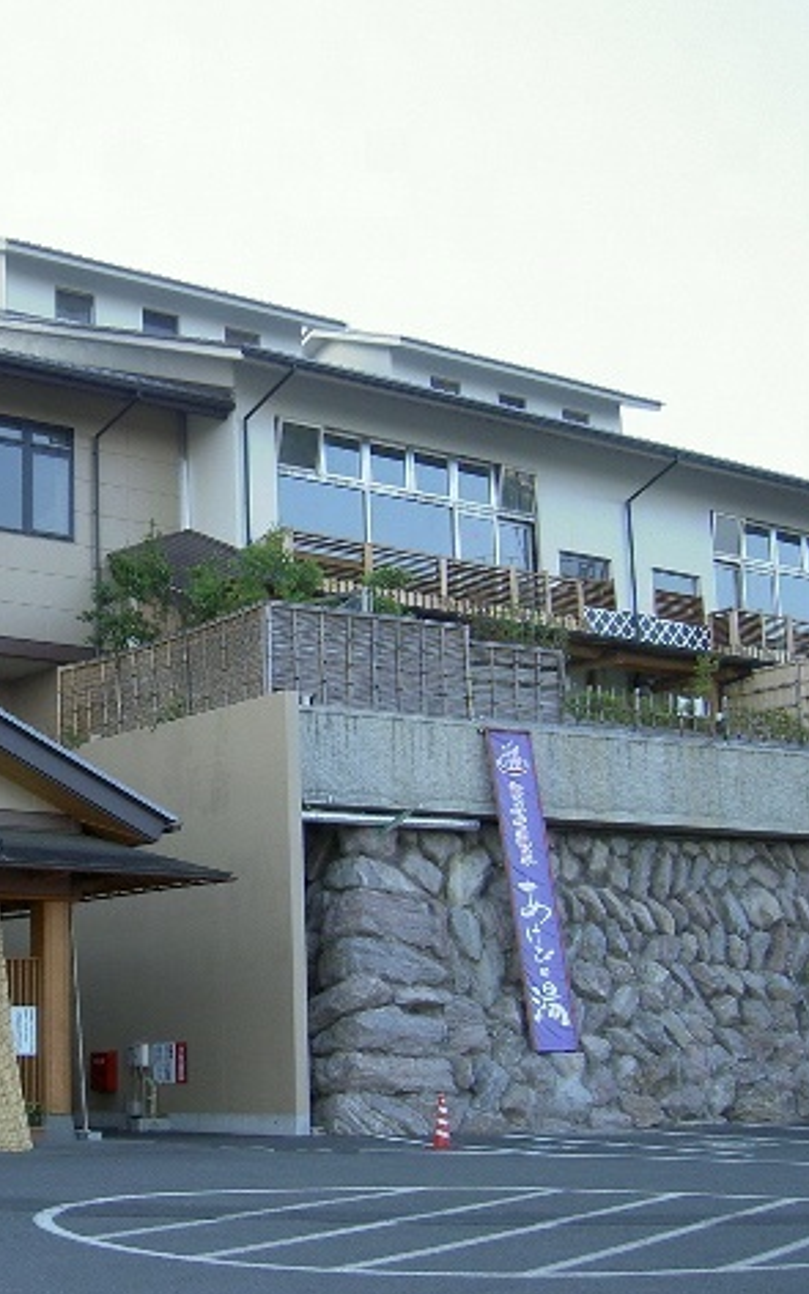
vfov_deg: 36.3
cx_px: 55
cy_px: 652
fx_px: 1975
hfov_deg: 22.5
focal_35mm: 56
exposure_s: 1/167
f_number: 2.8
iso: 100
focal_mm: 8
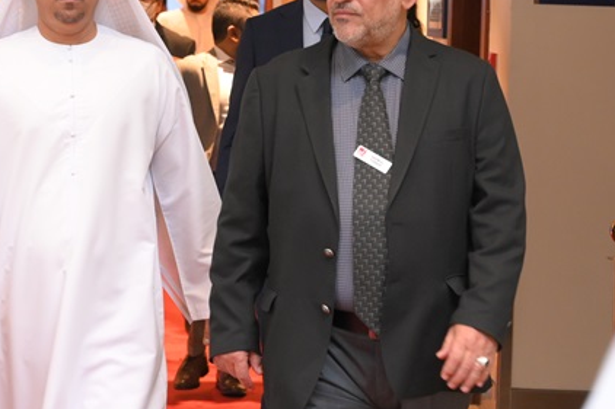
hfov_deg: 14.7
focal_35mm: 138
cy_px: 7
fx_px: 2356
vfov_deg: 9.9
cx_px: 85
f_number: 4.5
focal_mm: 55
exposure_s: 1/160
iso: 2500
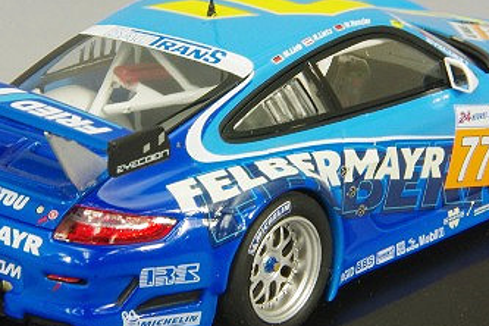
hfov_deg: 9.6
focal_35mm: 215
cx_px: 235
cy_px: 121
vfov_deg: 6.4
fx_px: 2920
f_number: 32
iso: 400
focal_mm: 75
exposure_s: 1
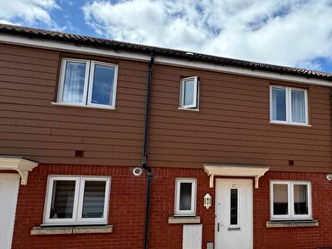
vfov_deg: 53.3
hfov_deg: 64.1
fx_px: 240
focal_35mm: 25
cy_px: 175
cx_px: 259
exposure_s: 1/636
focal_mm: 2.22
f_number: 2.2
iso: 40
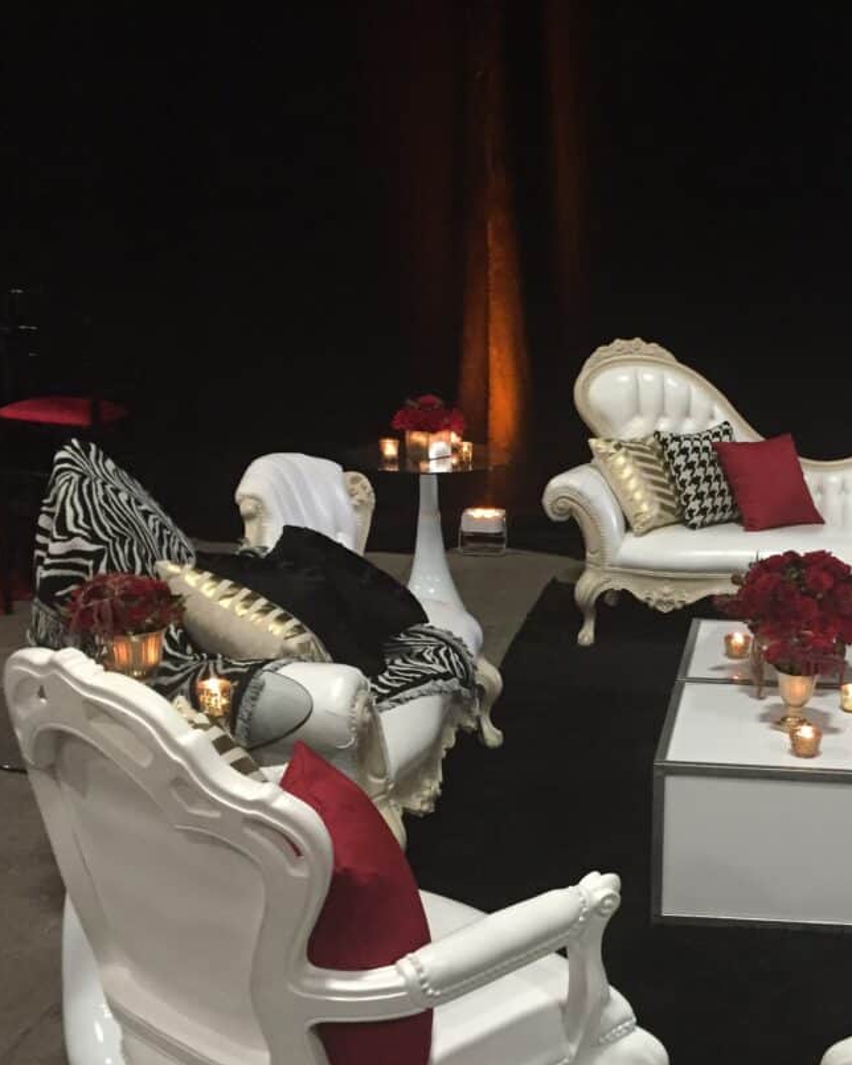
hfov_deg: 32.1
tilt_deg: -16.3
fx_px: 1418
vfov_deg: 41.0
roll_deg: -1.4
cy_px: 632
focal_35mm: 45
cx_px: 738
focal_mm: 4.15
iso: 250
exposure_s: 1/15
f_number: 2.2
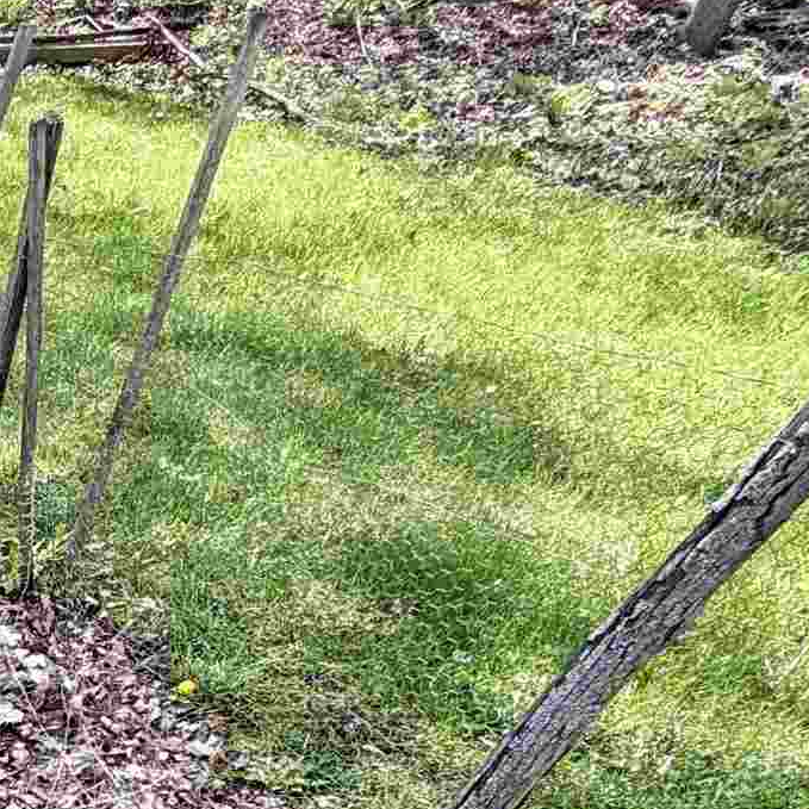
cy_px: 1132
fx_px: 1481
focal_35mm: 56
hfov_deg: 20.6
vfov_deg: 25.1
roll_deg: -3.9
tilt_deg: -42.4
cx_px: -668
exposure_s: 1/502
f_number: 2.2
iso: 64
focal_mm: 2.22
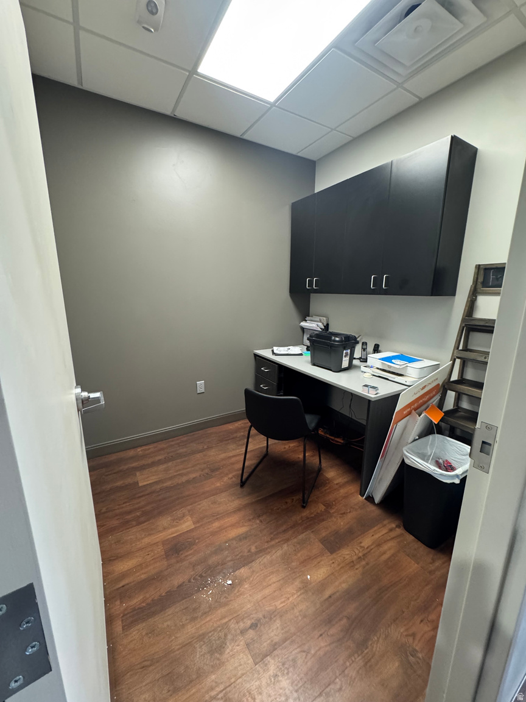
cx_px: 263
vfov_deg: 102.1
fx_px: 284
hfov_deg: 85.7
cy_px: 351
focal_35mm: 14
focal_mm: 2.22
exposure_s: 1/60
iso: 400
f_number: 2.2
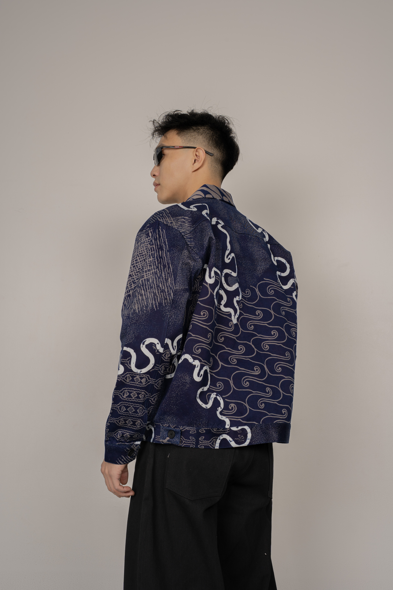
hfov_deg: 32.9
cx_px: 196
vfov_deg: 47.7
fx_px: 666
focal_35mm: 41
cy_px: 295
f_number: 10
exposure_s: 1/160
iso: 125
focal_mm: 40.7
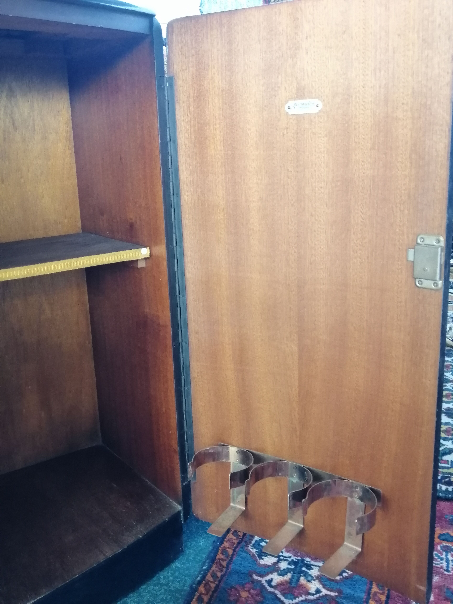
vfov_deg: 54.0
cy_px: 302
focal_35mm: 34
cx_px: 226
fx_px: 593
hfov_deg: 41.8
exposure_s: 1/25
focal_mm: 3.96
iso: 400
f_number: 1.8
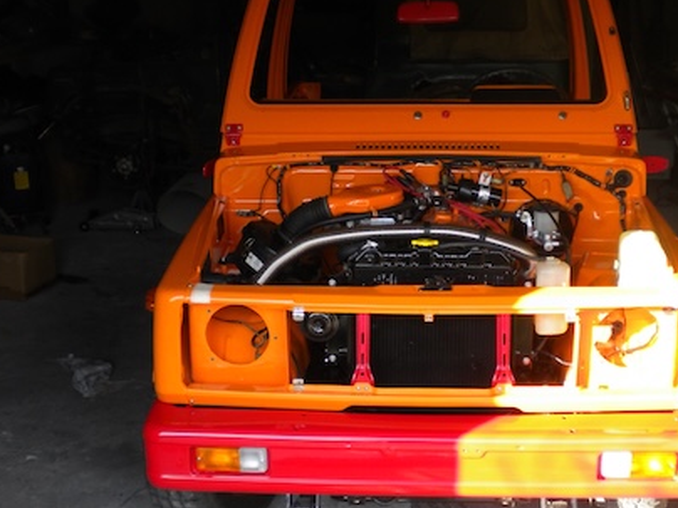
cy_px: 262
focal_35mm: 52
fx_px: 1018
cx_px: 371
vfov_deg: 28.0
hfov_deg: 36.8
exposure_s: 1/121
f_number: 3.1
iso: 80
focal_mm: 6.3
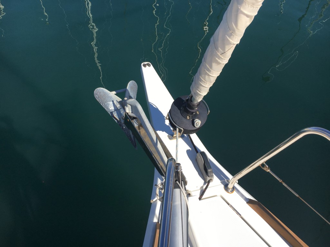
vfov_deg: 48.2
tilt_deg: -48.0
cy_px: 124
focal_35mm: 29
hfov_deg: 61.7
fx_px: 276
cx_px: 165
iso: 25
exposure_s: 1/1508
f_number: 2.2
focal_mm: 4.15
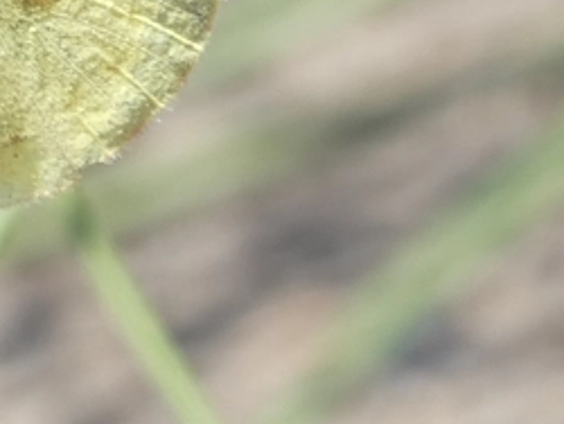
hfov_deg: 1.9
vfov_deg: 1.5
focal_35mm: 1023
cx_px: -54
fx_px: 16684
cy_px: -47
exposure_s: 1/160
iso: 80
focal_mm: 71.7
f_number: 5.6
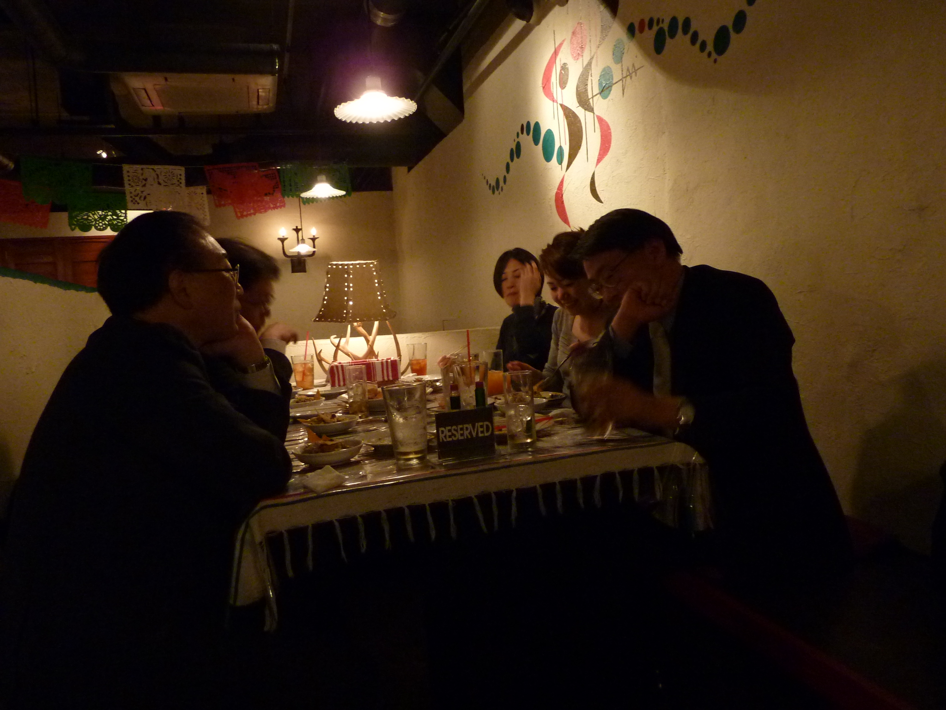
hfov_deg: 69.4
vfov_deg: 54.9
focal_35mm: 25
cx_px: 473
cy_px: 355
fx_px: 683
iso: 400
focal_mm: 4.1
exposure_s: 1/8
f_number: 3.3
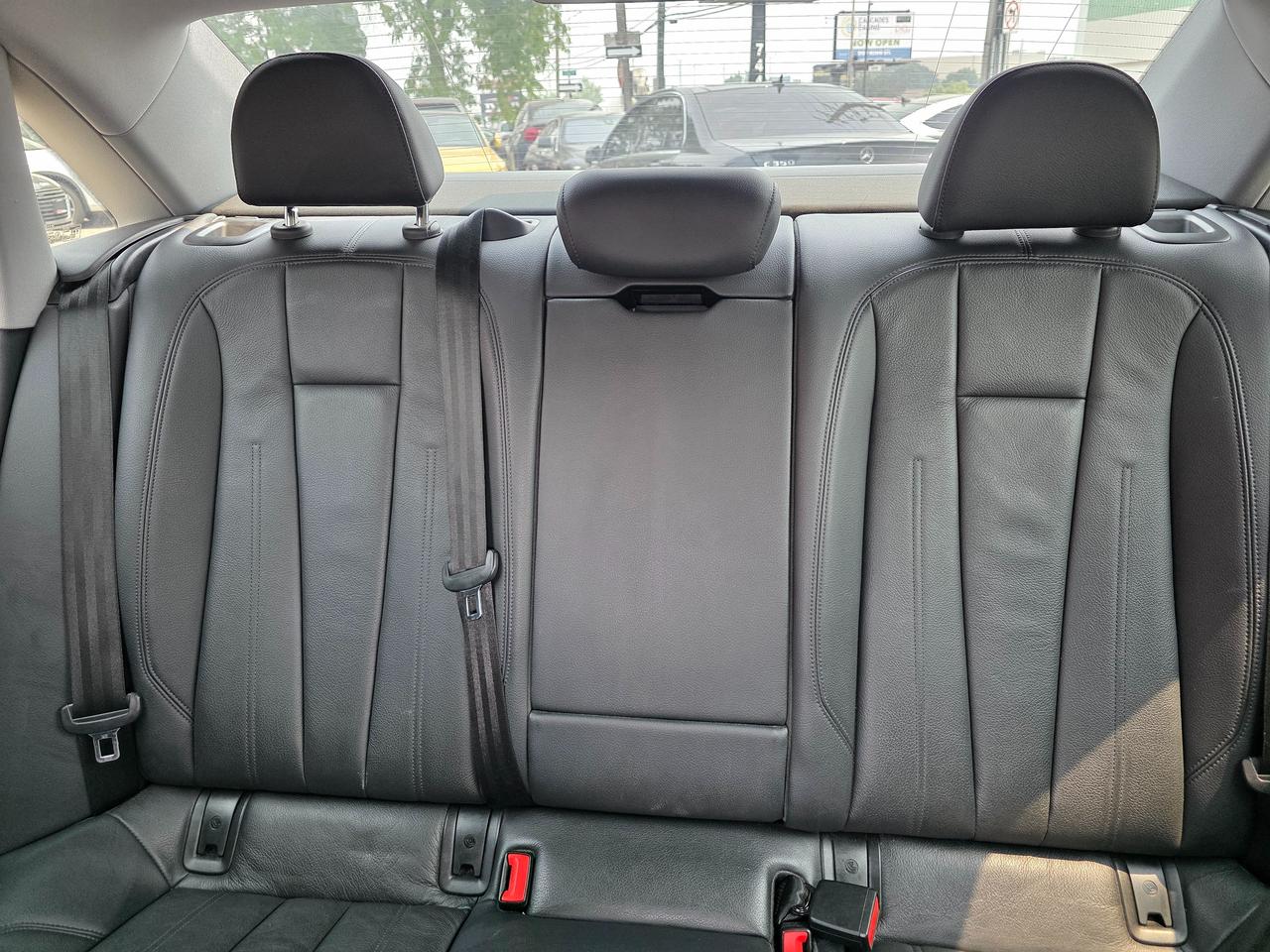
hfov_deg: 73.9
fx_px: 844
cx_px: 635
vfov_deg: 58.9
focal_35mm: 23
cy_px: 476
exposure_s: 1/180
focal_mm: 6.3
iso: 160
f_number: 1.7
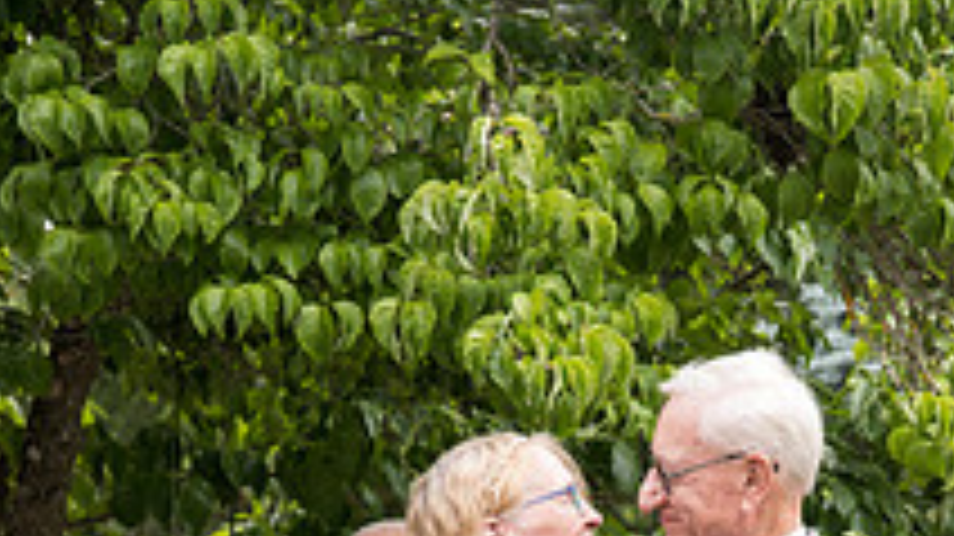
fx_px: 3489
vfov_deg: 8.4
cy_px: 986
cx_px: 626
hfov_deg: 15.5
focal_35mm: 138
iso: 400
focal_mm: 62
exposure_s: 1/500
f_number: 5
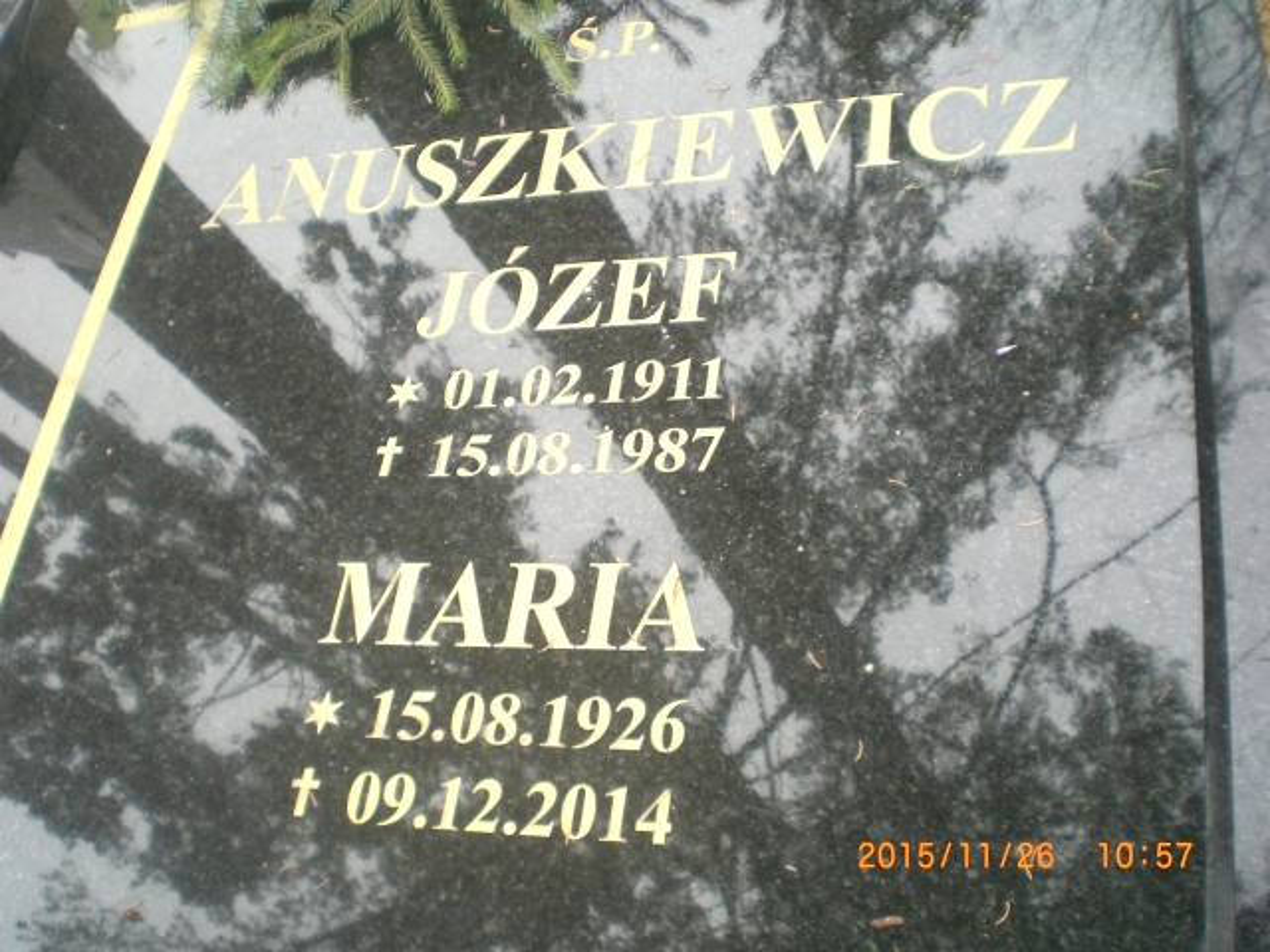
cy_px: 476
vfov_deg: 37.7
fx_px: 1394
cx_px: 635
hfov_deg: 49.0
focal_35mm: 38
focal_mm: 6.3
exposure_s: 1/100
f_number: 3.1
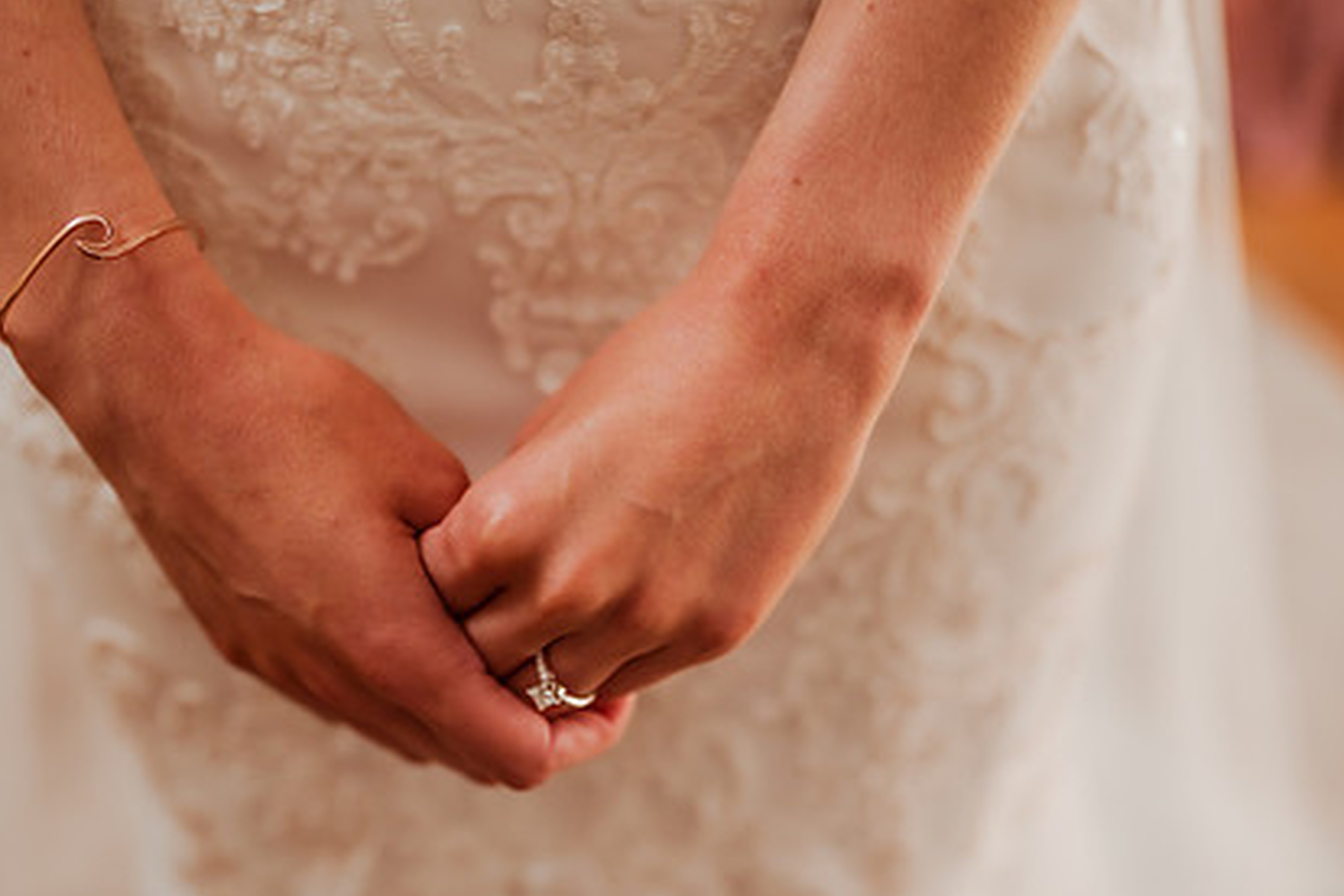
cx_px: 523
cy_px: 601
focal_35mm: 49
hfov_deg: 40.1
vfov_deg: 27.4
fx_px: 1829
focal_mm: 35
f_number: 1.8
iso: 320
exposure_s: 1/1000
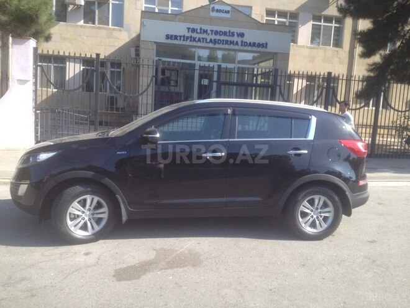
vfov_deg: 40.7
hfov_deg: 52.6
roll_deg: -2.1
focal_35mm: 35
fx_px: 415
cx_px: 205
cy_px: 154
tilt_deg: -8.9
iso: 50
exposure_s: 1/525
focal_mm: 4.28
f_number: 2.4
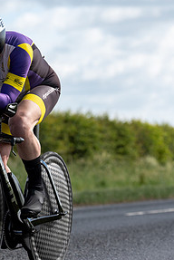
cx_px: 0
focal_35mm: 208
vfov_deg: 9.9
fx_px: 1504
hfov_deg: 6.6
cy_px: 125
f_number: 4
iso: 100
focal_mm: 103
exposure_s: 1/1000
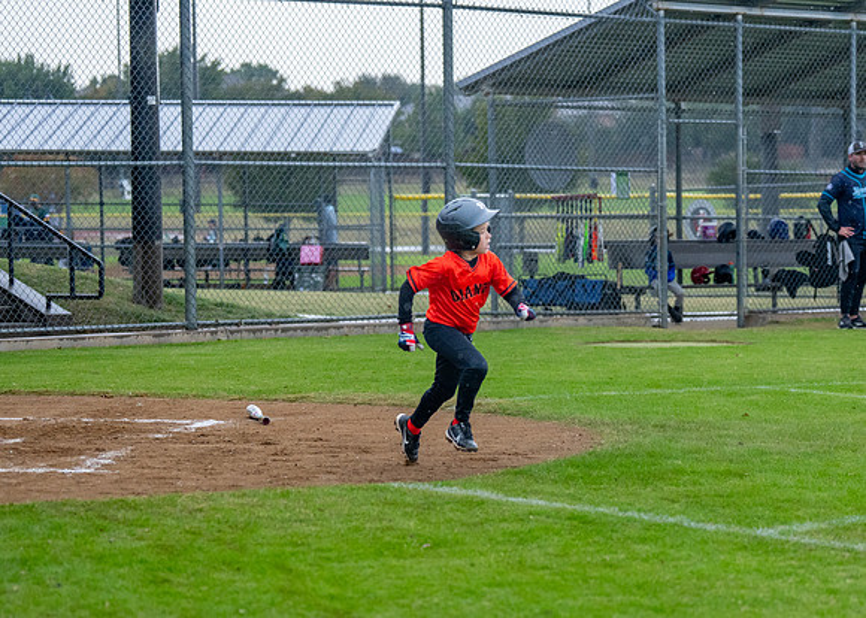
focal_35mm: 122
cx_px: 557
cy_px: 397
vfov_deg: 11.7
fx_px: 3011
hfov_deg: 16.3
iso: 1600
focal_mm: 79
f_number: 2.8
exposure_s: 1/1000
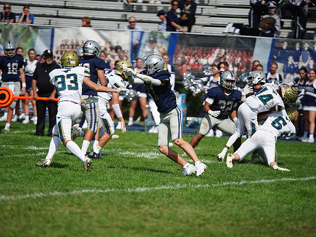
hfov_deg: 6.1
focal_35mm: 326
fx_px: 2977
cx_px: 148
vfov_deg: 4.6
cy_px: 118
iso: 400
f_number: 2.8
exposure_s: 1/8000
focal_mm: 300
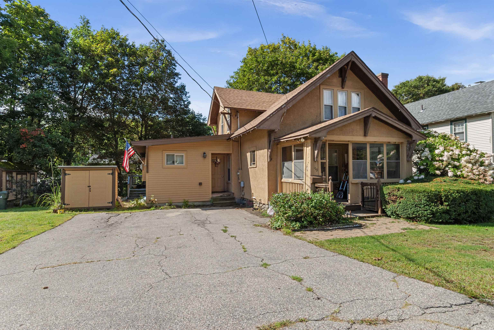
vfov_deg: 67.5
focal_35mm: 18
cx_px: 247
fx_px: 247
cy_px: 165
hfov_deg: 89.9
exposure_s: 1/160
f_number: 11
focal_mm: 12
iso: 200
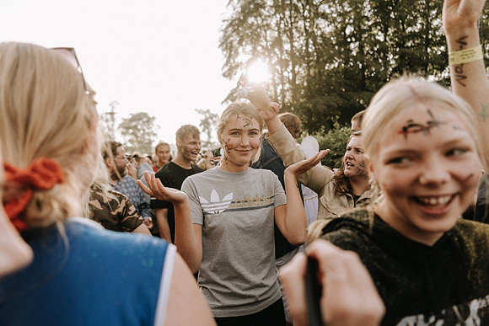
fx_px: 326
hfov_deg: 73.7
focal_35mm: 24
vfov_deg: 53.2
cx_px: 244
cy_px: 163
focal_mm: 24
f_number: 2.8
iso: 100
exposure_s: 1/400
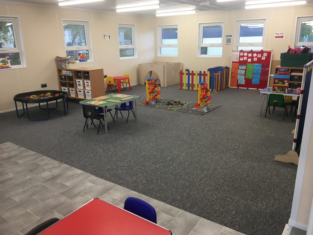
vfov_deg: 48.2
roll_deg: +0.1
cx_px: 156
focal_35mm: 29
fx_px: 262
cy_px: 118
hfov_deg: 61.7
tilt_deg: -16.8
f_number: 2.2
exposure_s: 1/33
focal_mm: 4.15
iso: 32
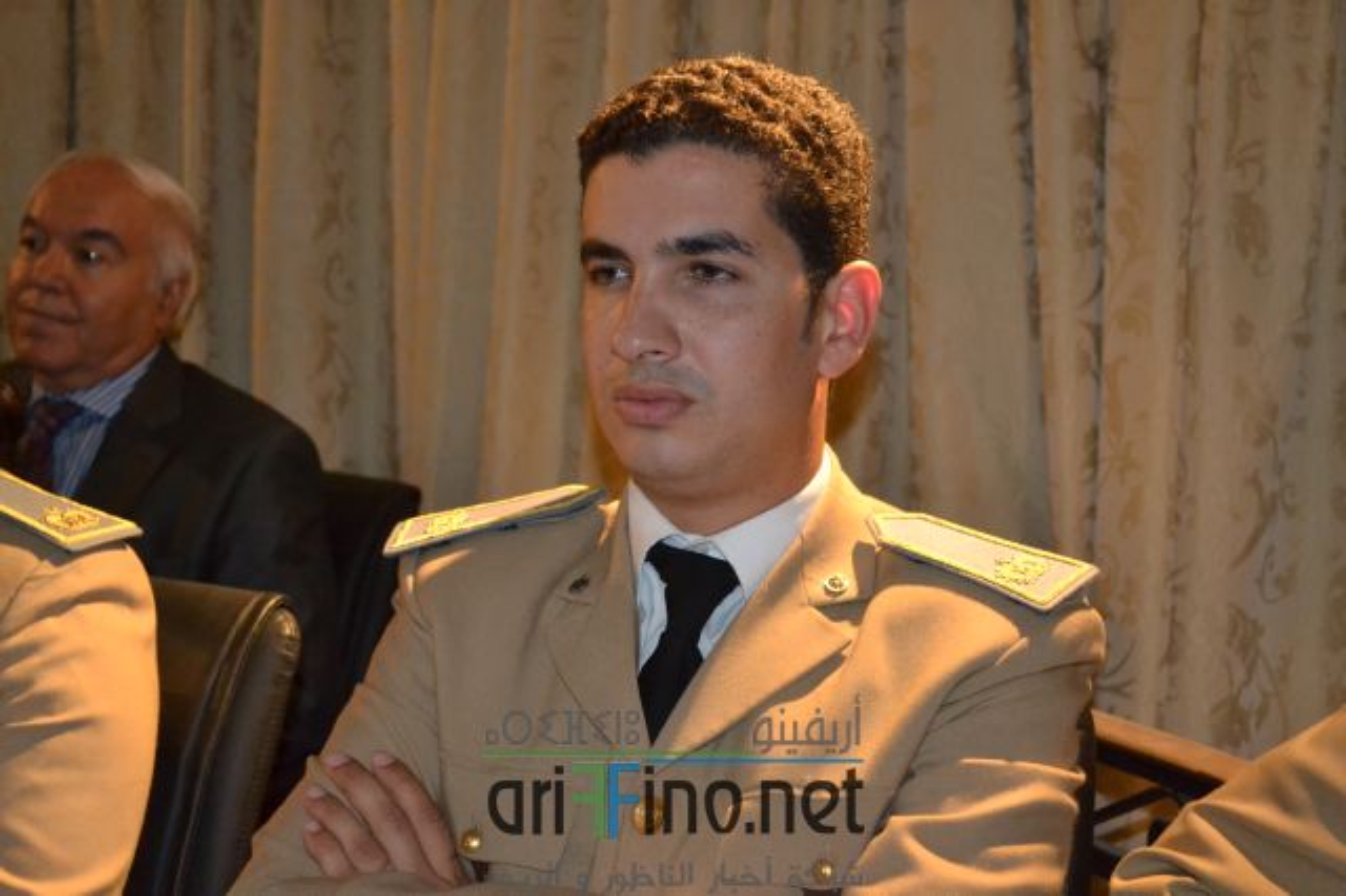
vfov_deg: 21.5
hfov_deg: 31.9
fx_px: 2354
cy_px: 448
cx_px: 673
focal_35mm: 63
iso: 3200
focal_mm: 42
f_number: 5.3
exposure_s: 1/60
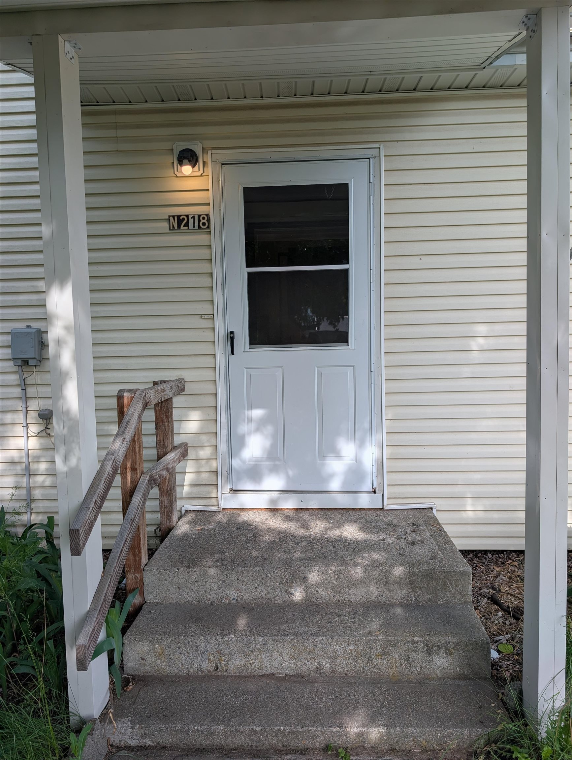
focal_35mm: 24
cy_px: 380
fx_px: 528
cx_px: 286
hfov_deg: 56.9
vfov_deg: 71.5
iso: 23
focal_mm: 6.9
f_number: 1.68
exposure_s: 1/3534
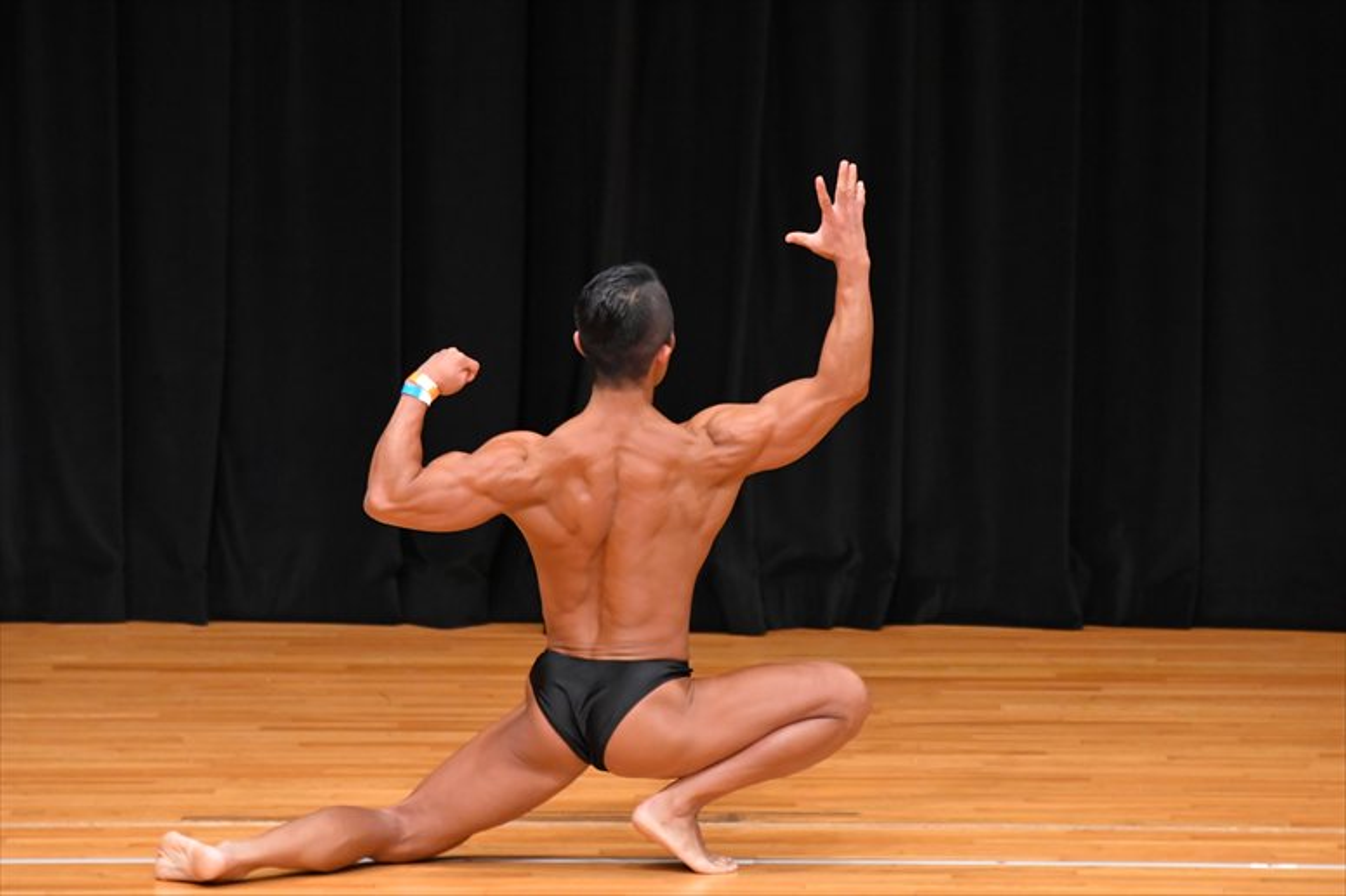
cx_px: 673
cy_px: 448
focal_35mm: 345
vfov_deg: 4.0
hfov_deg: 6.0
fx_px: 12893
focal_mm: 230
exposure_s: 1/400
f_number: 5.6
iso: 4000
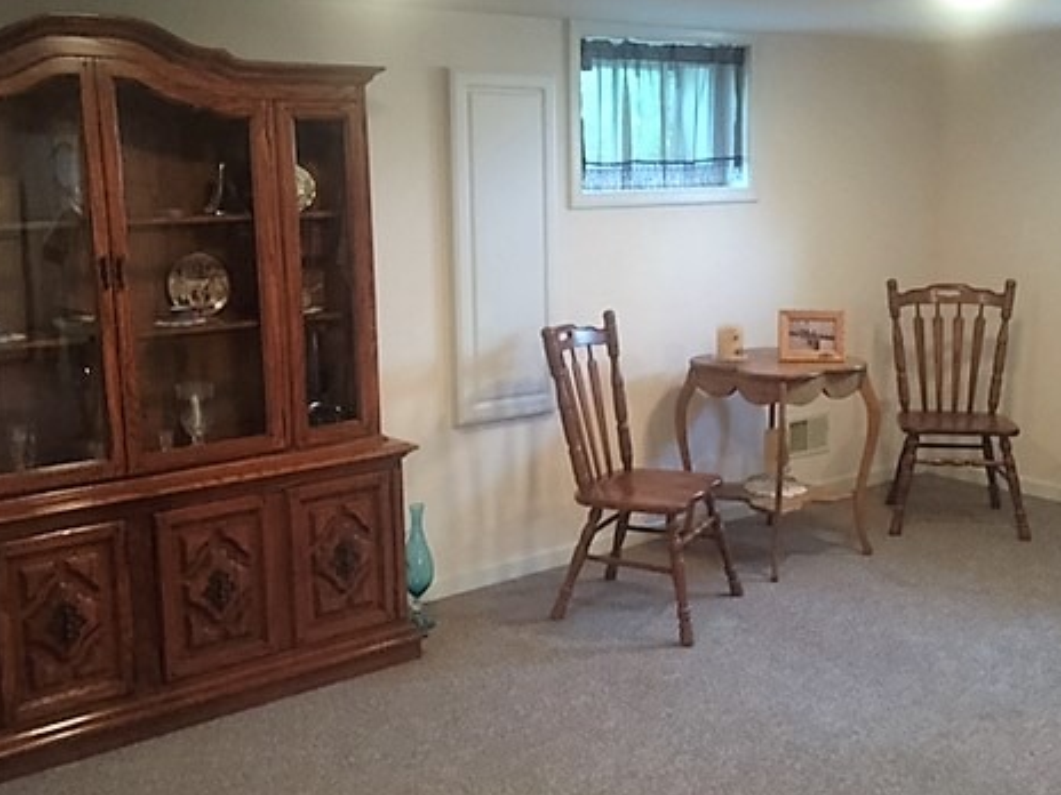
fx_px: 1226
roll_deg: -1.0
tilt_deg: -8.1
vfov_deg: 35.9
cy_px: 363
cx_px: 537
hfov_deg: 46.8
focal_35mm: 40
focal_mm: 4.15
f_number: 2.2
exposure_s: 1/17
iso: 250
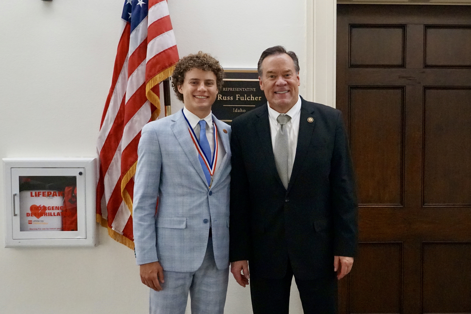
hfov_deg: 49.6
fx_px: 510
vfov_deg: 34.2
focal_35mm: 39
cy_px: 157
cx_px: 236
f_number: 4
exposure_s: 1/160
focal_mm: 26
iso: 6400
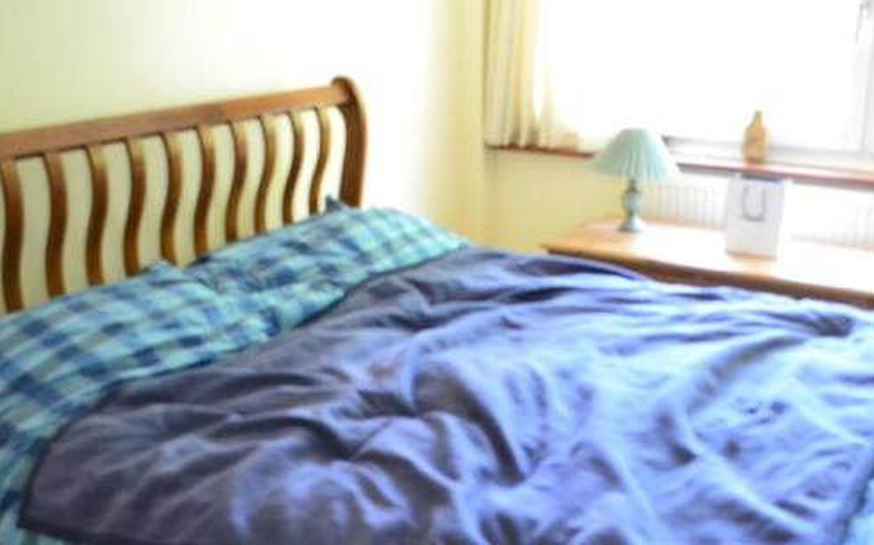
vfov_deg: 31.0
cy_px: 364
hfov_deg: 48.2
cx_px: 483
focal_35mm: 41
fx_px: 976
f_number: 4.5
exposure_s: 1/80
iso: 3200
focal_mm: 20
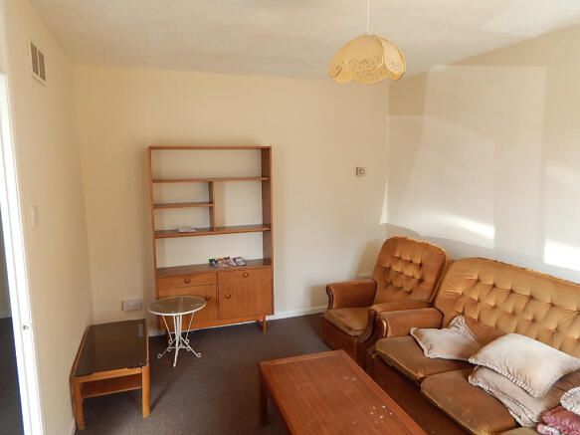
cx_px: 290
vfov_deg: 54.9
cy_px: 218
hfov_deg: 69.4
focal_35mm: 25
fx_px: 419
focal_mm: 4.5
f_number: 3.1
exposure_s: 1/30
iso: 125
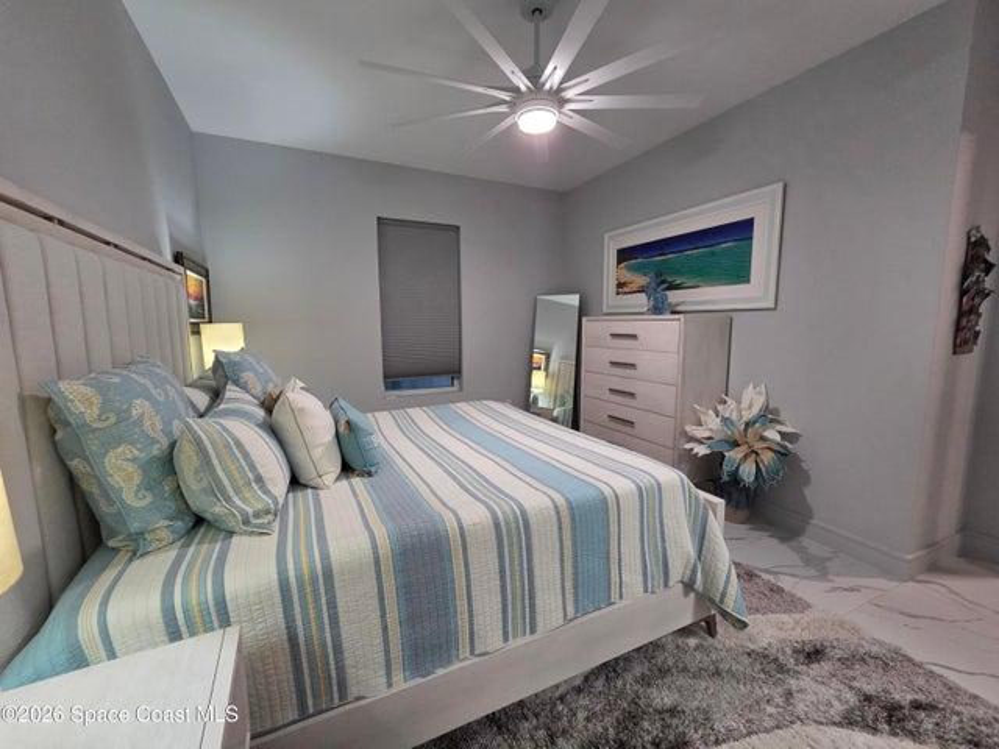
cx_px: 500
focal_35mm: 13
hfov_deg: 106.2
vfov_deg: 89.9
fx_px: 375
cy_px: 374
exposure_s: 1/60
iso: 400
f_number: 2.2
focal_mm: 2.2
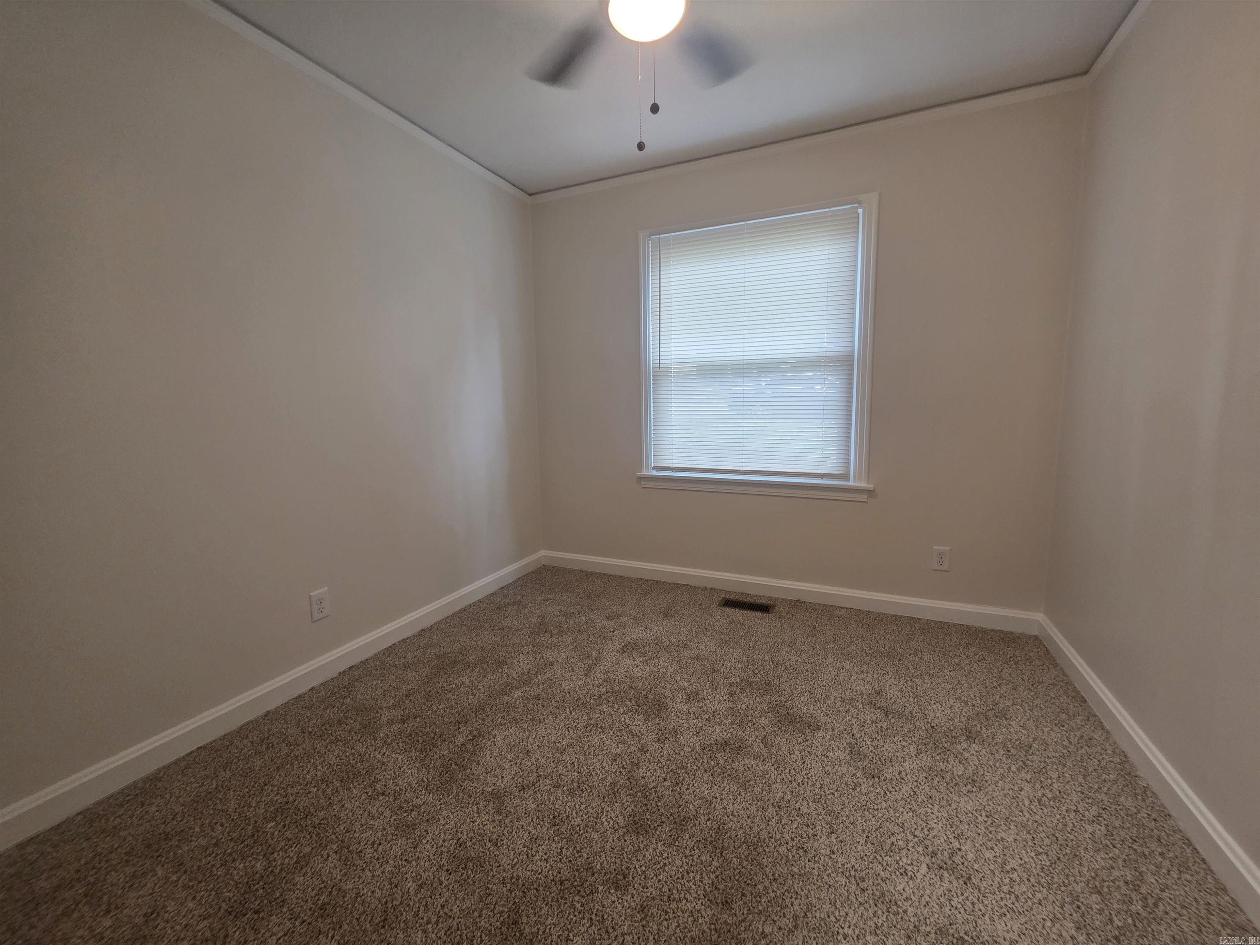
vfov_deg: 89.9
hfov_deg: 106.2
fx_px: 473
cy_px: 472
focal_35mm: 13
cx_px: 630
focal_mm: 2.2
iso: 200
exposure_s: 1/60
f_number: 1.9
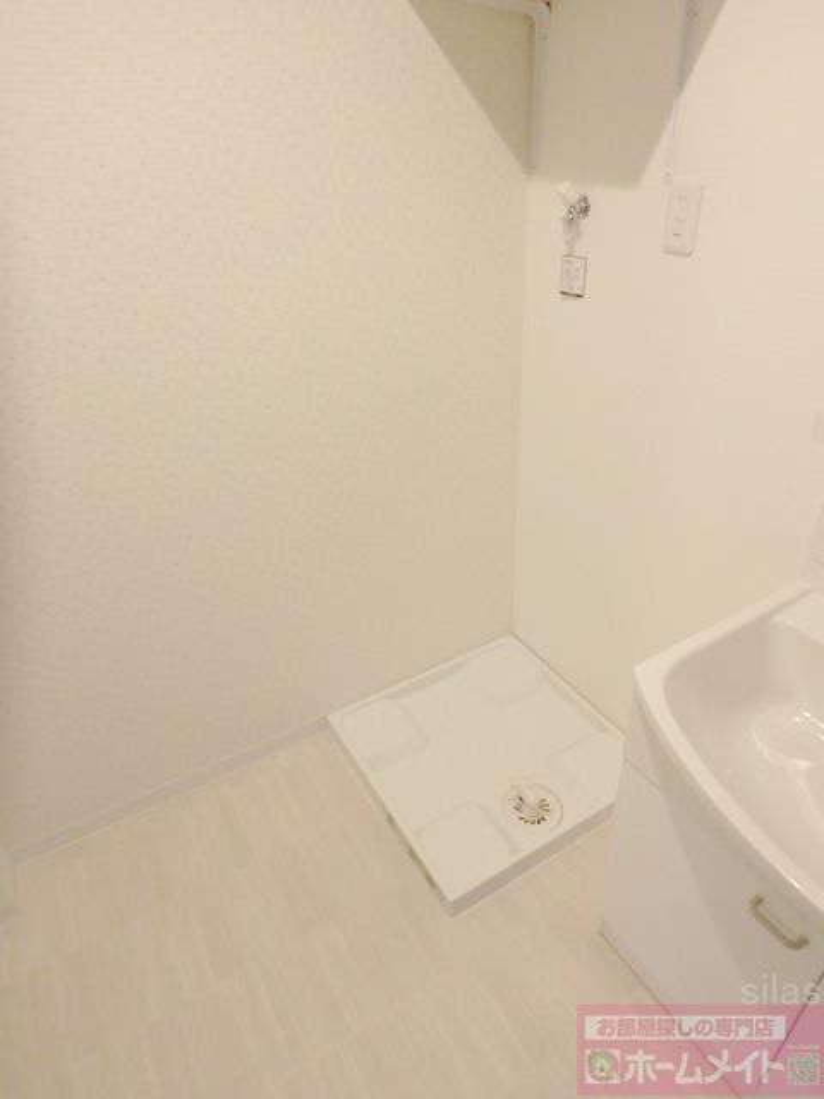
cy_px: 550
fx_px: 667
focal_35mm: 21
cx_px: 412
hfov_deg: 63.4
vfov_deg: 79.0
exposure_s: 1/30
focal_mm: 3.7
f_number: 3.5
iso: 500
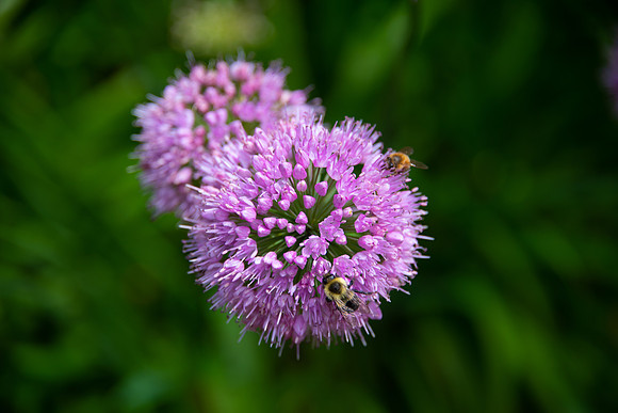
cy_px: 206
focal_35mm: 300
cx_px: 309
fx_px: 5151
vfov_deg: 4.6
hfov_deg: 6.9
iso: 200
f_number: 5.6
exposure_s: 1/500
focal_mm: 300
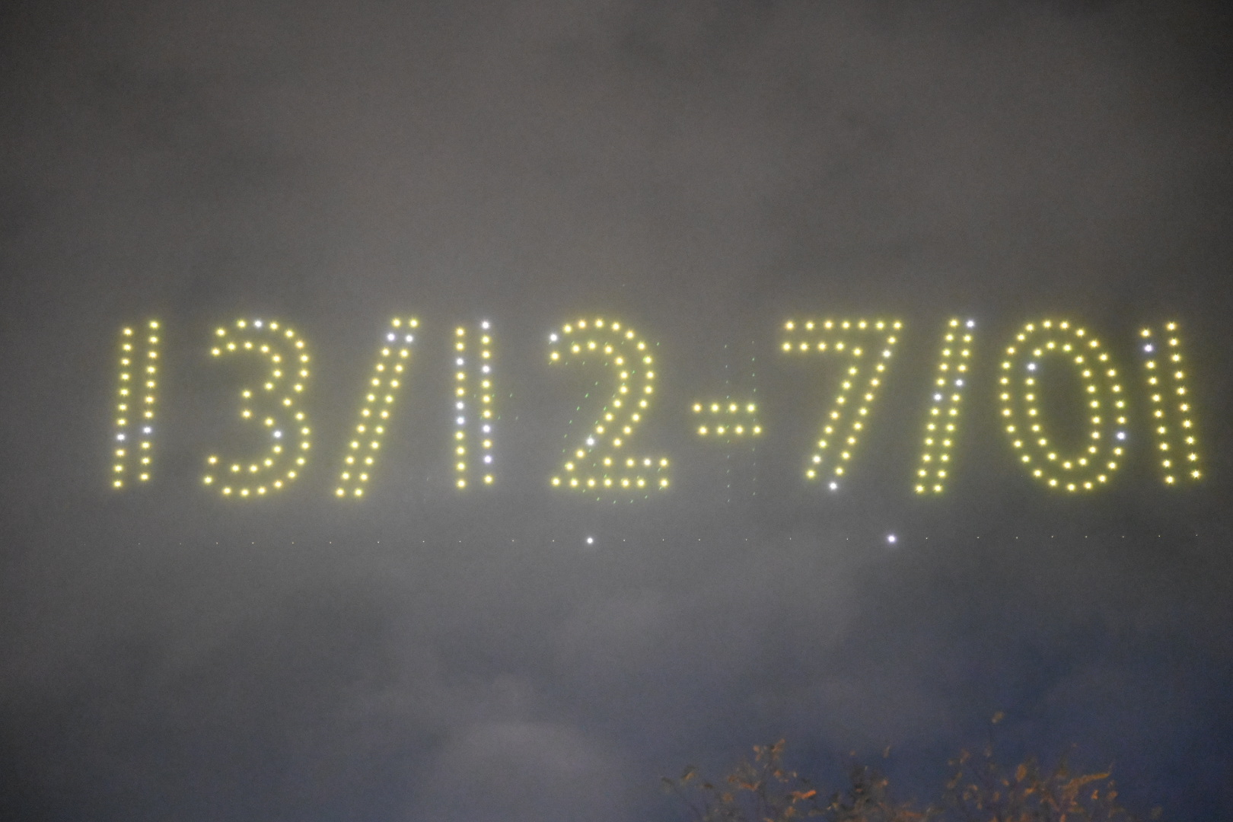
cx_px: 616
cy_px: 411
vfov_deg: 20.9
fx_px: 2226
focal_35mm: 65
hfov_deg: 31.0
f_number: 2.8
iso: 18000
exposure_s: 1/60
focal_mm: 65
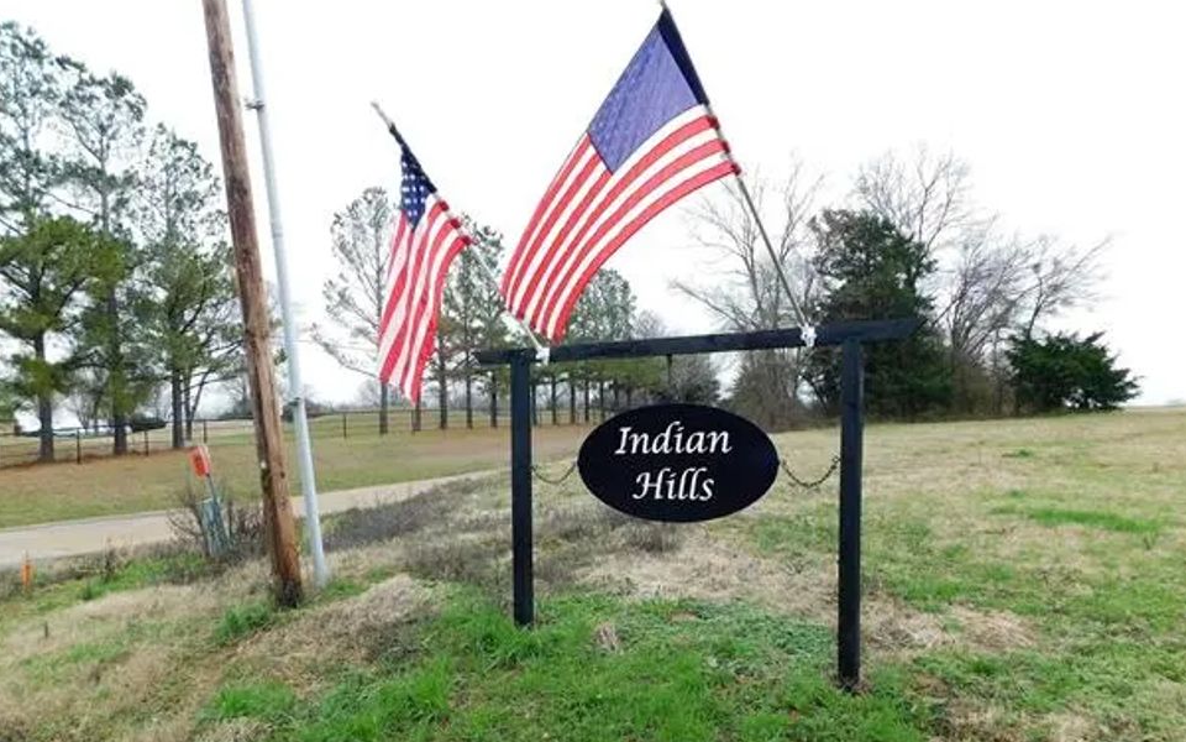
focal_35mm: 26
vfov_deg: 47.3
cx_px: 591
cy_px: 446
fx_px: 840
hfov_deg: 70.4
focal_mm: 4
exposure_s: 1/400
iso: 125
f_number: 3
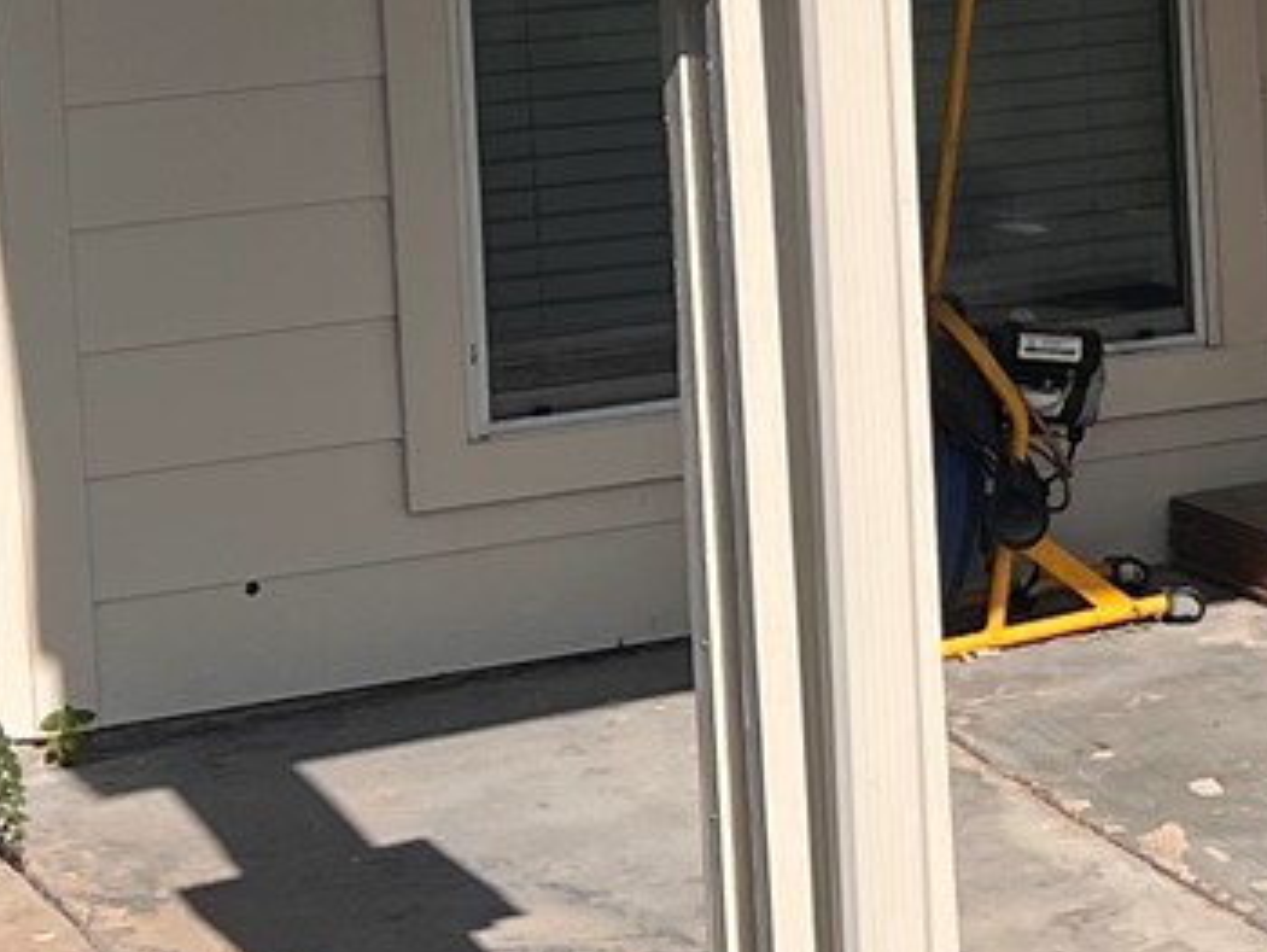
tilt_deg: -3.2
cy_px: -413
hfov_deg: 12.6
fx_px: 5567
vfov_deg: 9.5
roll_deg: +4.7
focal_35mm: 152
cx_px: 1549
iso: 50
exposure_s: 1/8696
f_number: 1.5
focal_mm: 5.7
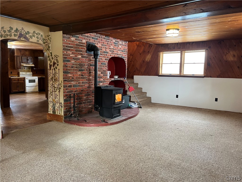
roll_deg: -0.9
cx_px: 121
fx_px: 182
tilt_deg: -5.5
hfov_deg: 67.3
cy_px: 91
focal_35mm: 26
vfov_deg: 53.1
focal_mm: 5.1
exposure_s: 1/60
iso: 160
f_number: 1.6
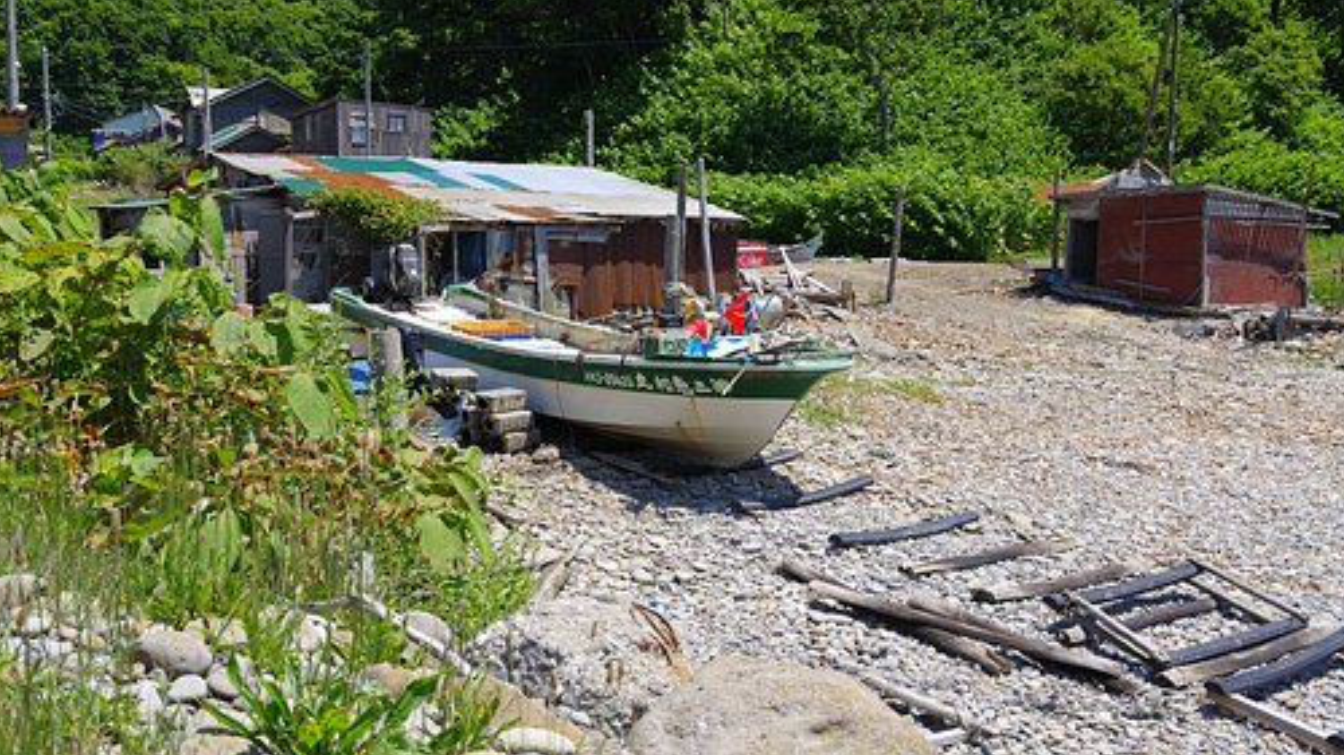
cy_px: 398
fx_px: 1603
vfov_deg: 26.5
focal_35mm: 45
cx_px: 680
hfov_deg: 45.5
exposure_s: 1/250
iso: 100
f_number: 8
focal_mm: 28
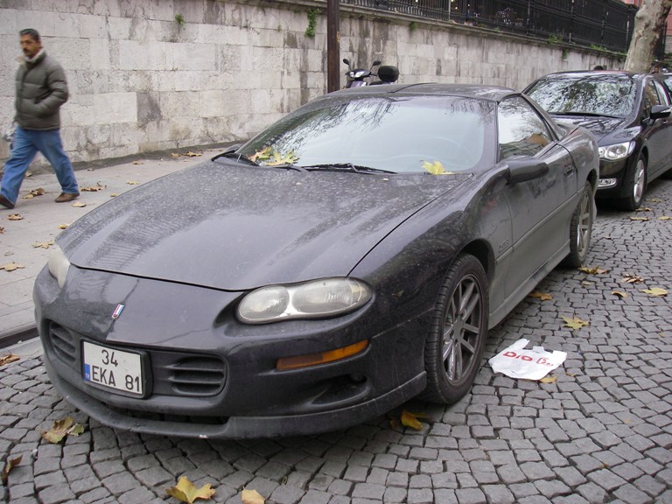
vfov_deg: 37.7
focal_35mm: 38
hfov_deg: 49.0
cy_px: 252
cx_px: 336
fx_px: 738
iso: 80
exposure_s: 1/50
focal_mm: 6.3
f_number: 3.3
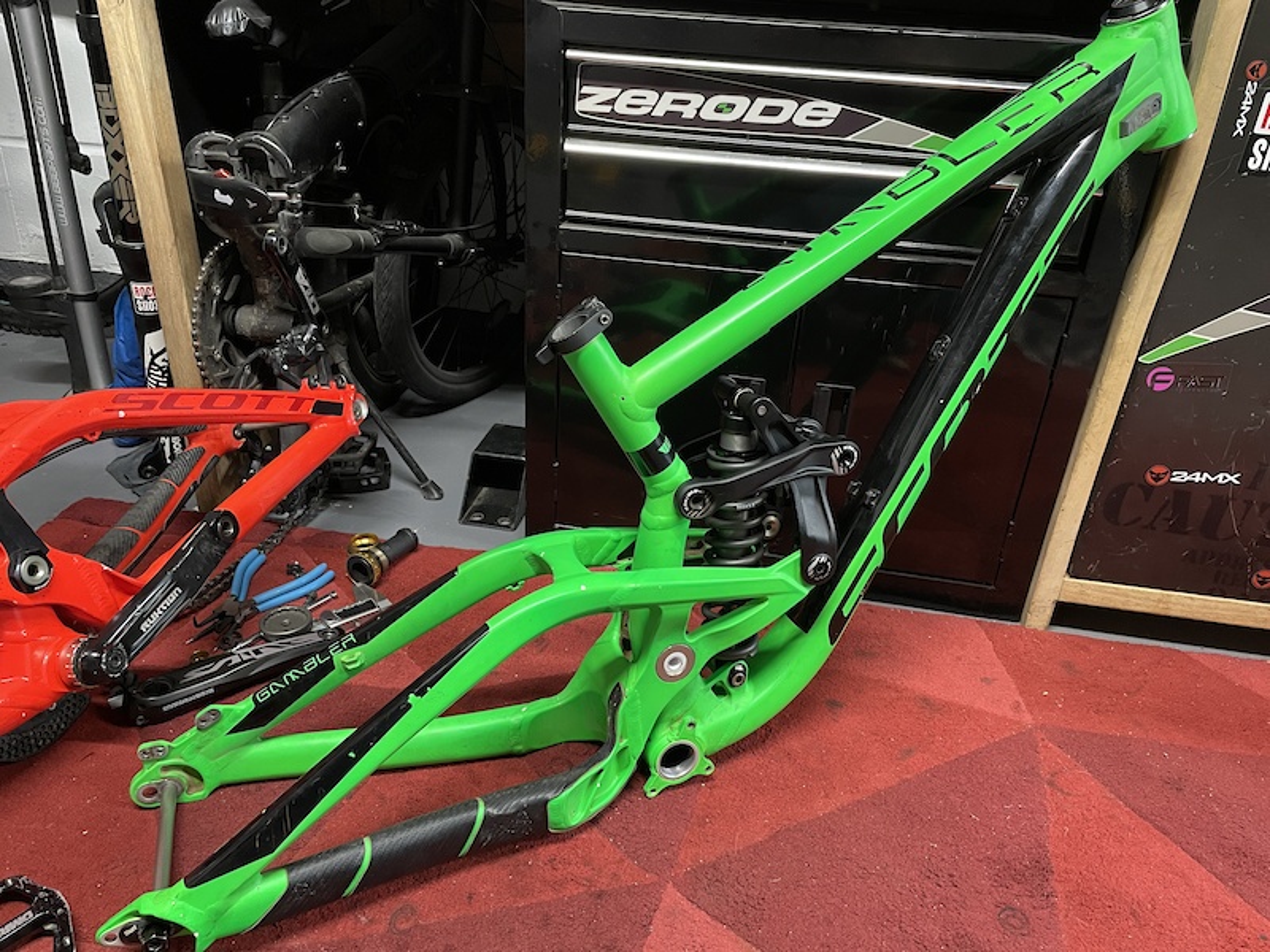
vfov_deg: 53.1
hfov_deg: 67.3
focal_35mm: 26
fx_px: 954
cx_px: 635
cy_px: 476
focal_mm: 4.2
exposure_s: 1/50
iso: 500
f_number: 1.6
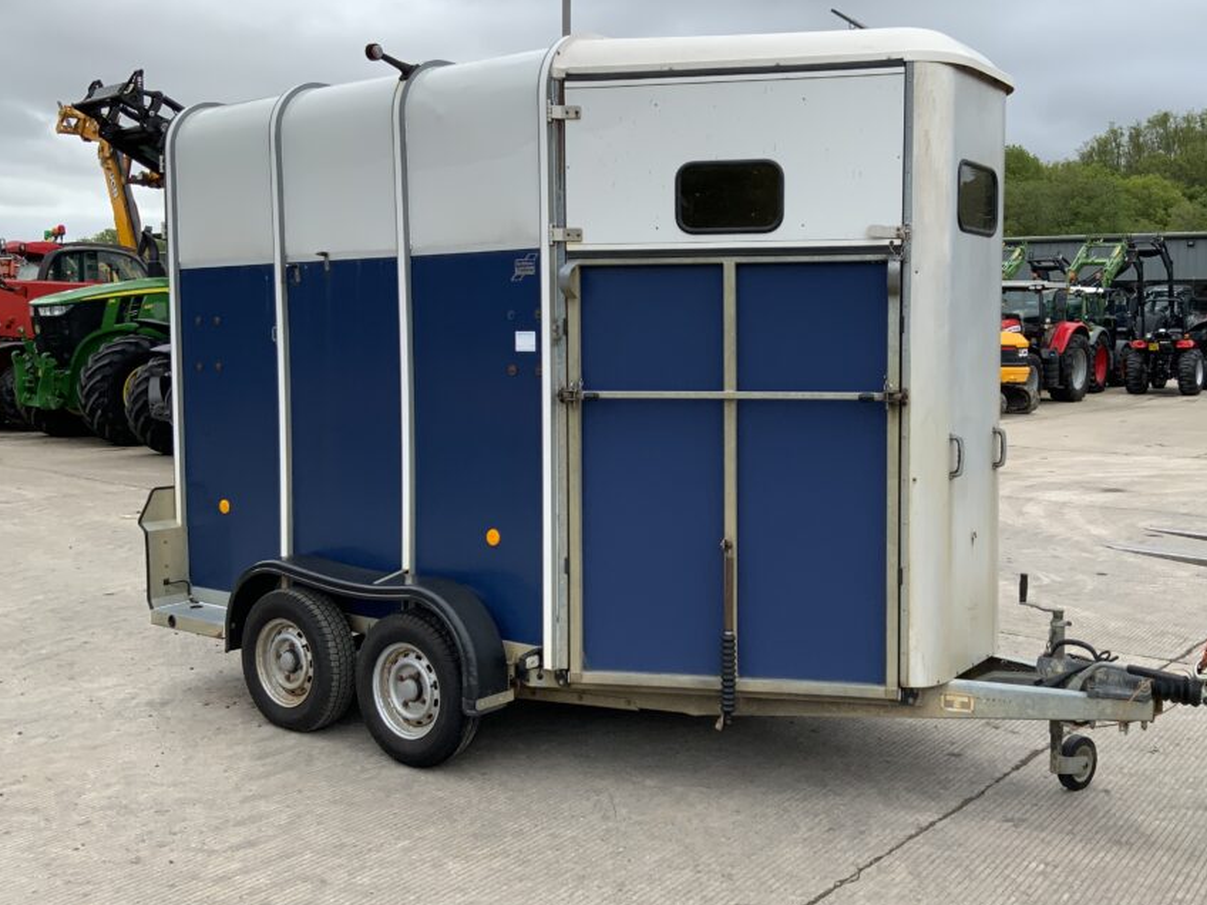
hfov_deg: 52.4
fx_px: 1220
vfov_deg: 40.7
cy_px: 424
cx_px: 706
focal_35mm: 35
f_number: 1.8
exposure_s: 1/1055
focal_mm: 3
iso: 16
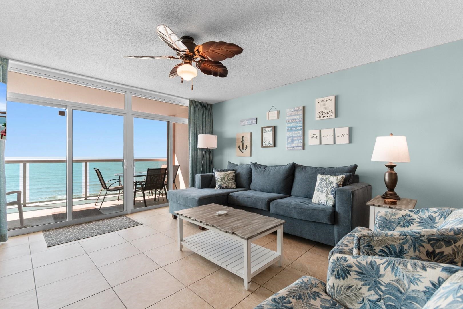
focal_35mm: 15
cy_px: 154
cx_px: 232
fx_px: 193
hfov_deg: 100.4
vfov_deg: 77.3
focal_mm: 10
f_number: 4.5
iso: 100
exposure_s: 1/5
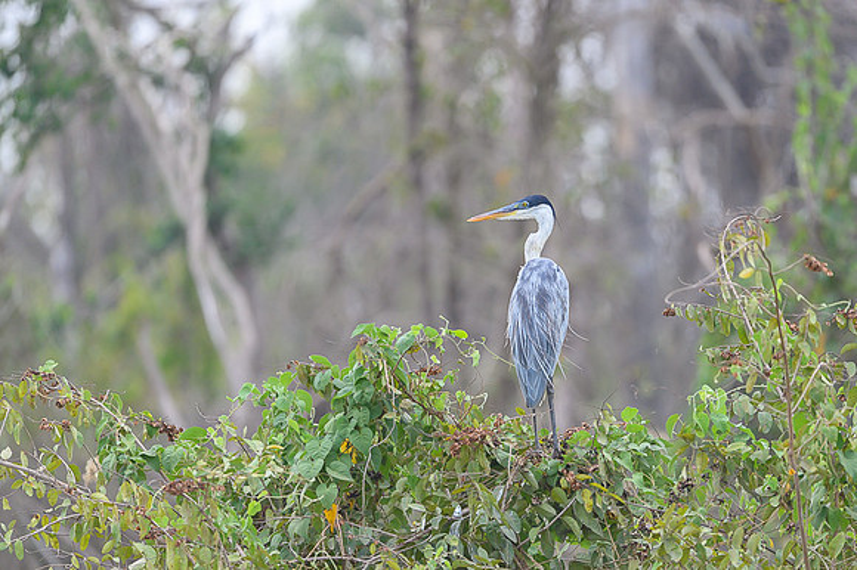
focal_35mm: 596
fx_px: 14175
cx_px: 511
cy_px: 327
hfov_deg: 3.5
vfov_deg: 2.3
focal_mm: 500
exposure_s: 1/2500
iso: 800
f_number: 4
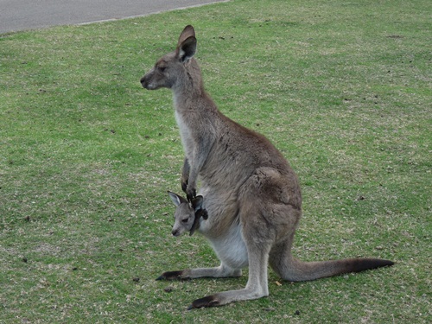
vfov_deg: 18.2
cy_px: 162
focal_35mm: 81
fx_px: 1011
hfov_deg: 24.1
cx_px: 216
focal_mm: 10.1
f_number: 3.2
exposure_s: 1/100
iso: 100
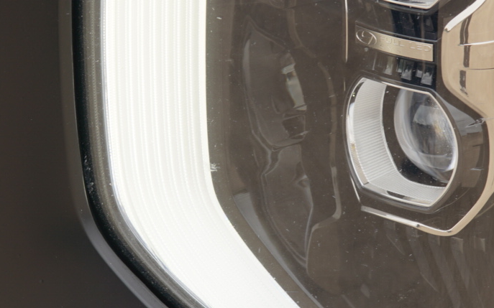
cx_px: 263
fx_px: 2746
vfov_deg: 6.4
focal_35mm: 204
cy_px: 141
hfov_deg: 10.3
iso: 100
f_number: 4.5
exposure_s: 1/200
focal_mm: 85
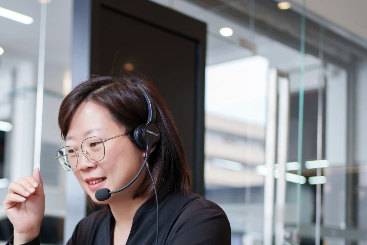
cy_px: 213
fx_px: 632
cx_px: 49
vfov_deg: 21.5
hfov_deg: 31.1
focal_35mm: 62
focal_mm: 35
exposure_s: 1/80
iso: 100
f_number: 2
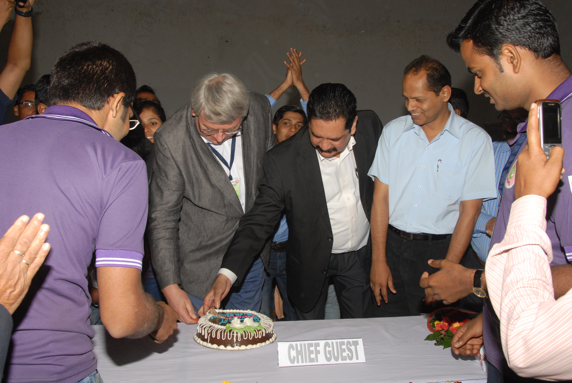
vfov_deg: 40.1
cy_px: 192
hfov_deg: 57.2
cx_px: 286
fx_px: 525
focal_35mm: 33
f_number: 8
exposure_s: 1/80
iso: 320
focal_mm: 22
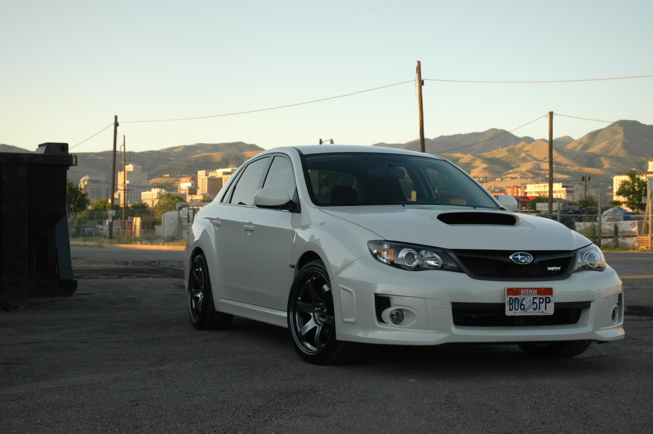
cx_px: 326
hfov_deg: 33.4
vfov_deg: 22.6
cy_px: 217
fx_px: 1087
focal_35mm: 60
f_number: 5.6
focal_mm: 40
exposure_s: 1/125
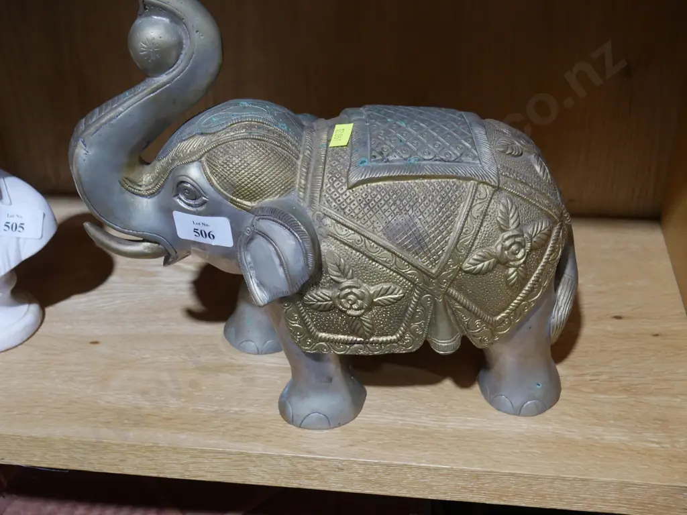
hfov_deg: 41.2
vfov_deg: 31.5
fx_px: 913
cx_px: 344
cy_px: 258
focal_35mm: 46
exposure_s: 1/60
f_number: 5.1
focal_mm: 23
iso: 640
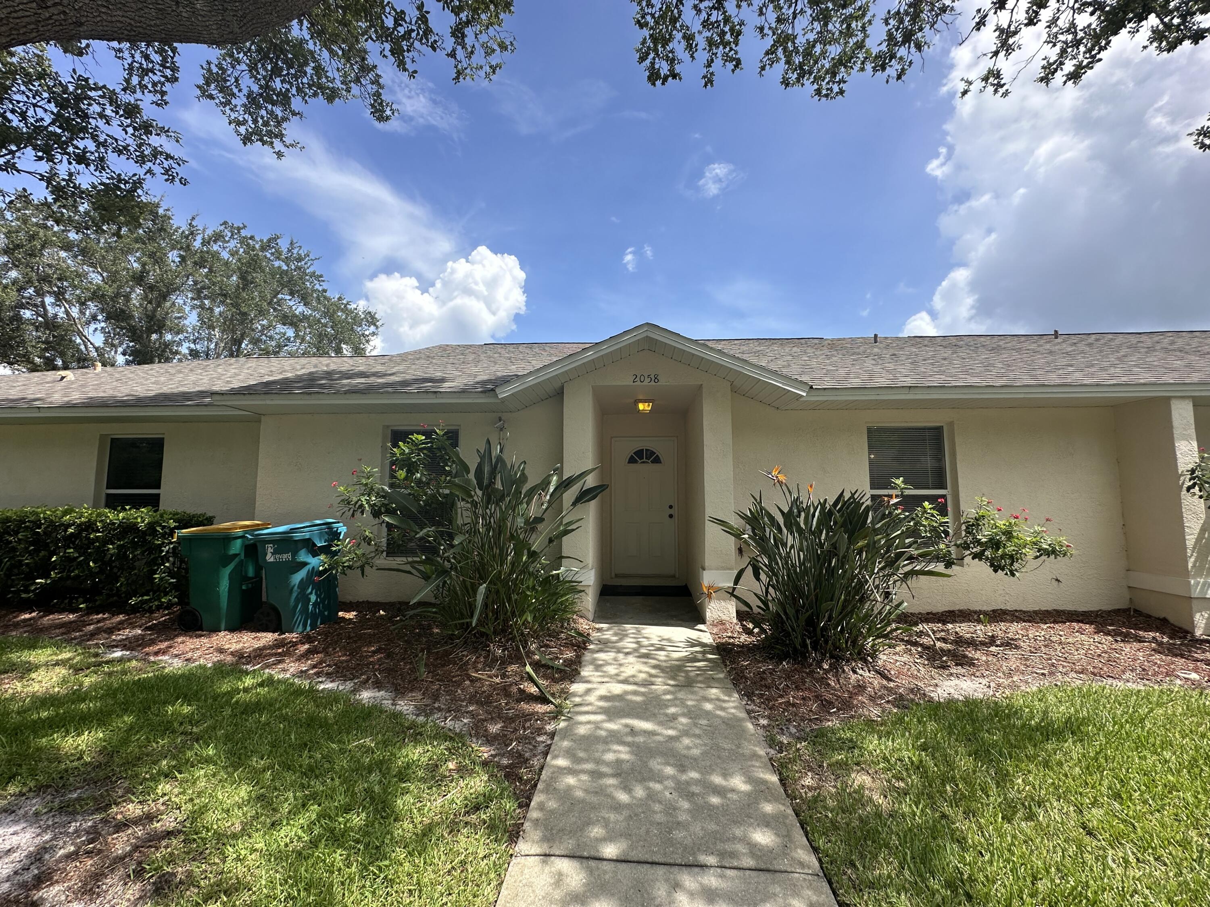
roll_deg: -0.5
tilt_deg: +4.7
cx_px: 605
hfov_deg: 102.1
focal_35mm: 14
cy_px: 454
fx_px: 489
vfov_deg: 85.7
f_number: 2.2
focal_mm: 2.22
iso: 40
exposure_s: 1/1114
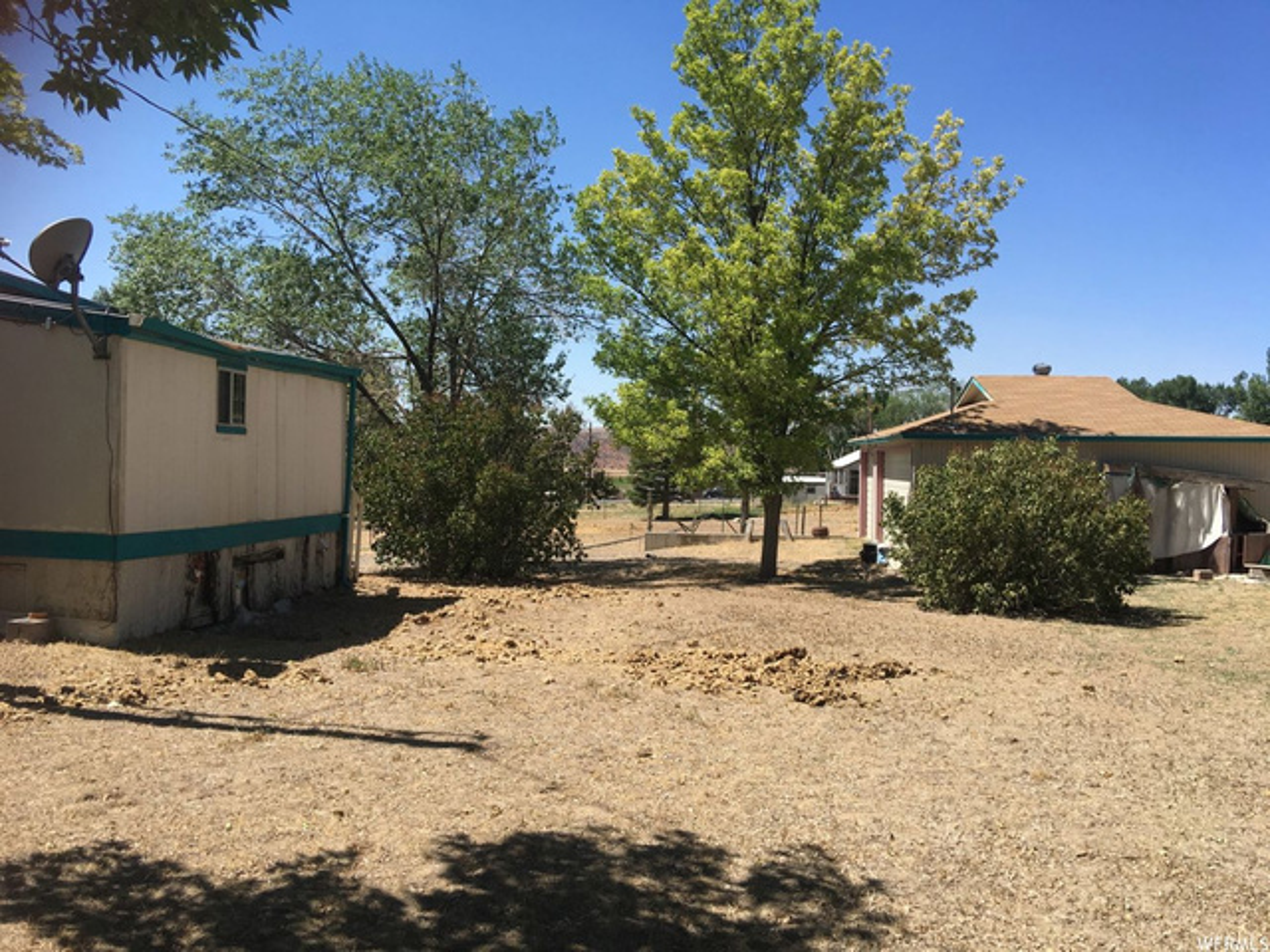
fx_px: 1064
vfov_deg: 48.2
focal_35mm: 29
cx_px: 635
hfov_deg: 61.7
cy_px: 476
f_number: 2.2
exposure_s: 1/1637
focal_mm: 4.15
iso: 25
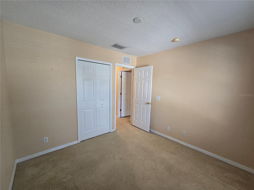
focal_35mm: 13
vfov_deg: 89.9
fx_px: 95
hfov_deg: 106.2
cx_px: 127
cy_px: 95
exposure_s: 1/60
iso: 250
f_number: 2.2
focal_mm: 2.2
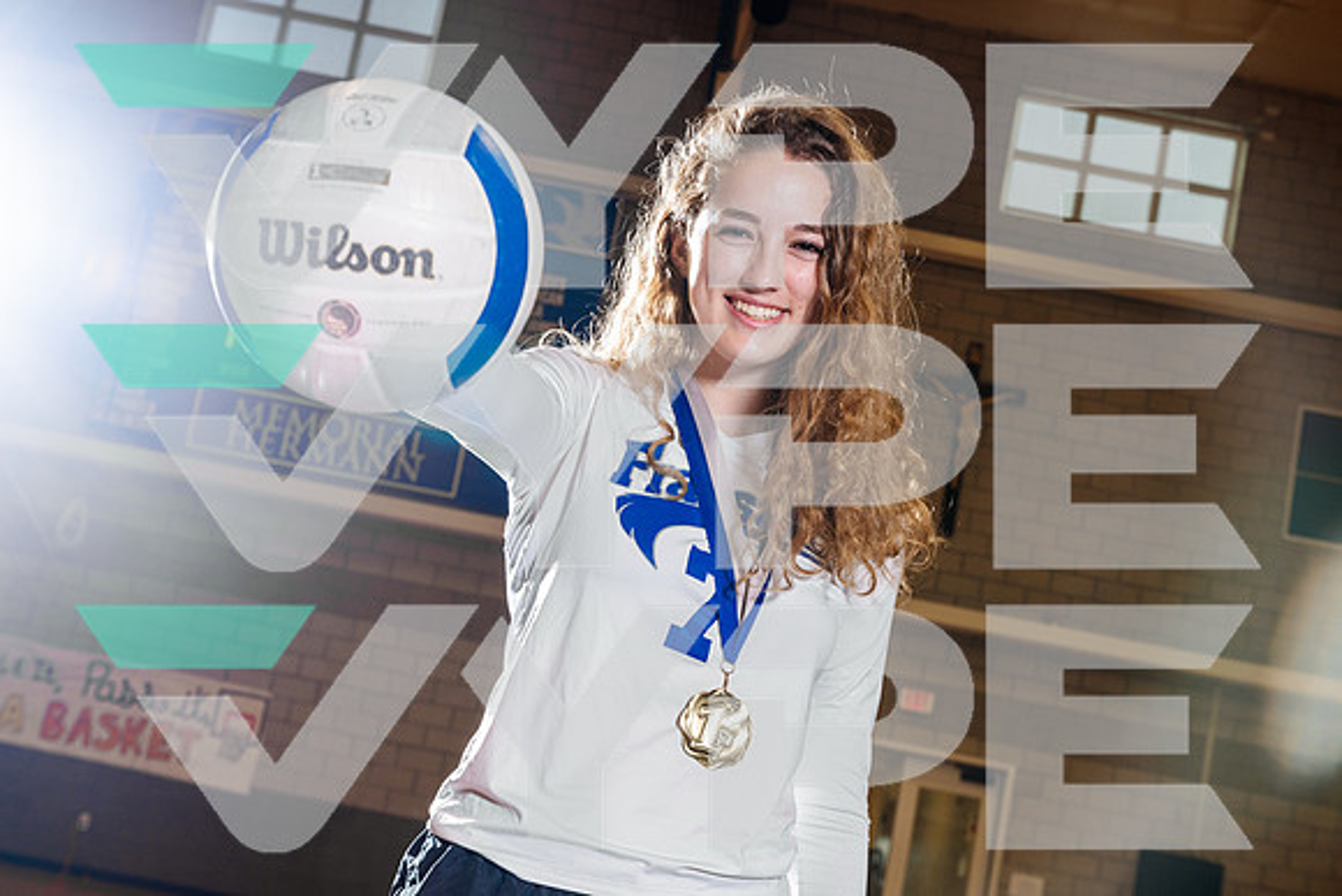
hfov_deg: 35.0
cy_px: 448
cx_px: 671
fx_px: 2125
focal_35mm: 57
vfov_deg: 23.8
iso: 400
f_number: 8
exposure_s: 1/125
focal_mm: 57
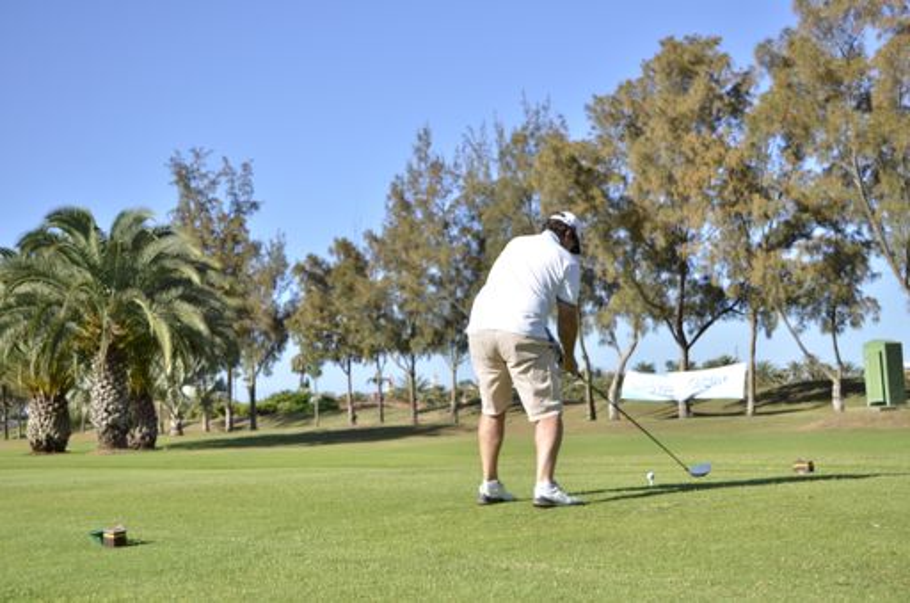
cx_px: 455
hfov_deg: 39.0
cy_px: 302
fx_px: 1286
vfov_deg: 26.4
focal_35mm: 51
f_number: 4.5
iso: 800
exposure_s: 1/5000
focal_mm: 34
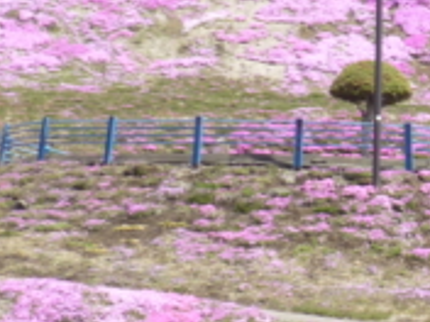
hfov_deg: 8.5
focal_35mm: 228
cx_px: 635
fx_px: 2832
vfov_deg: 6.5
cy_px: 68
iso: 100
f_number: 3.9
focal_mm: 11.1
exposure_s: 1/400
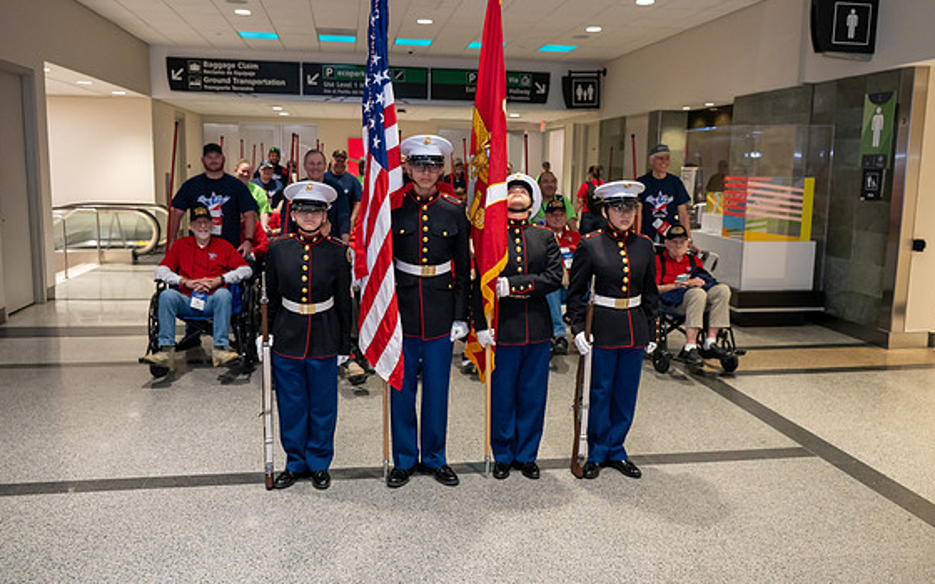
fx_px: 739
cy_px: 265
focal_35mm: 29
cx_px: 462
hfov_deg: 64.6
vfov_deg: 43.1
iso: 5600
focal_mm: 27.5
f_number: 5
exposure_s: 1/160
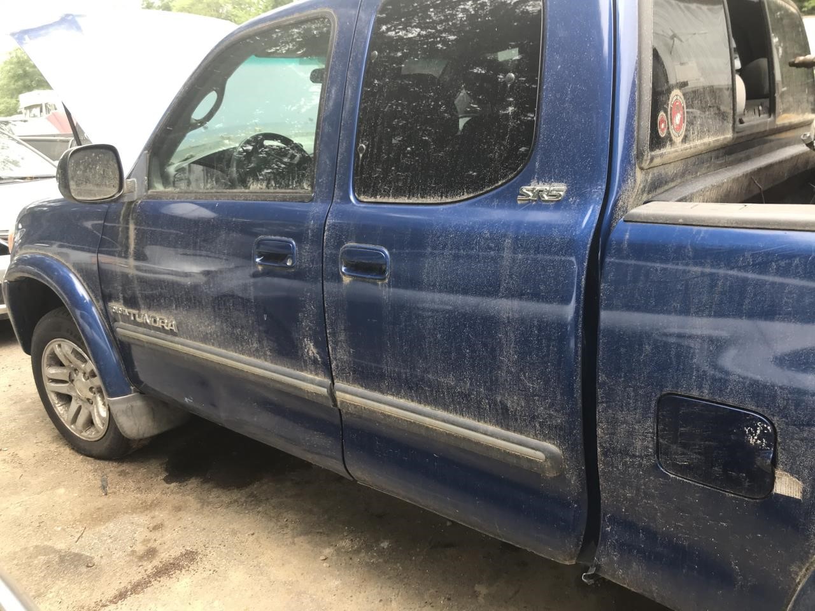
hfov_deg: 63.4
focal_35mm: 28
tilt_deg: -17.7
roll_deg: +2.2
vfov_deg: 49.7
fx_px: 659
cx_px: 408
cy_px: 306
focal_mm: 3.99
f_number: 1.8
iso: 20
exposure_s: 1/128
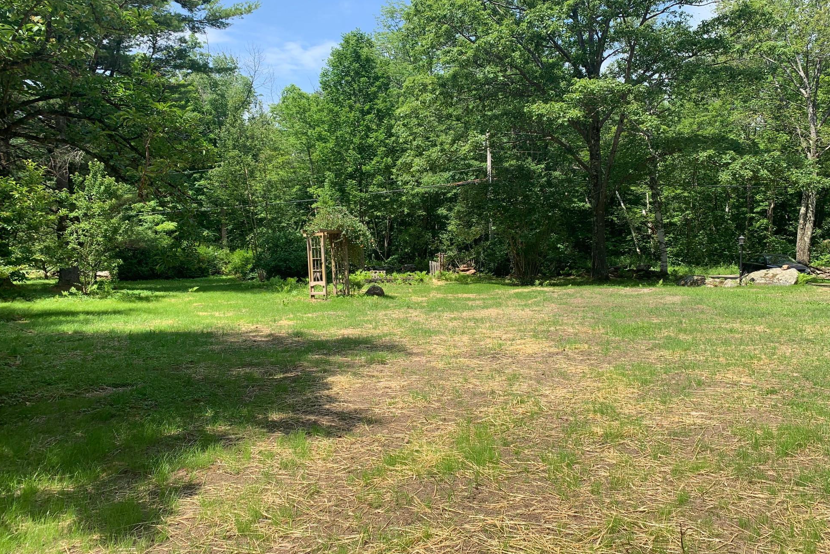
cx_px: 420
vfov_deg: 46.4
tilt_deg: -3.8
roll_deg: +0.1
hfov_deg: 65.5
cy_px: 284
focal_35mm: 28
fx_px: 646
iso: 25
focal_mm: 4.25
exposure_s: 1/1163
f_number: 1.8
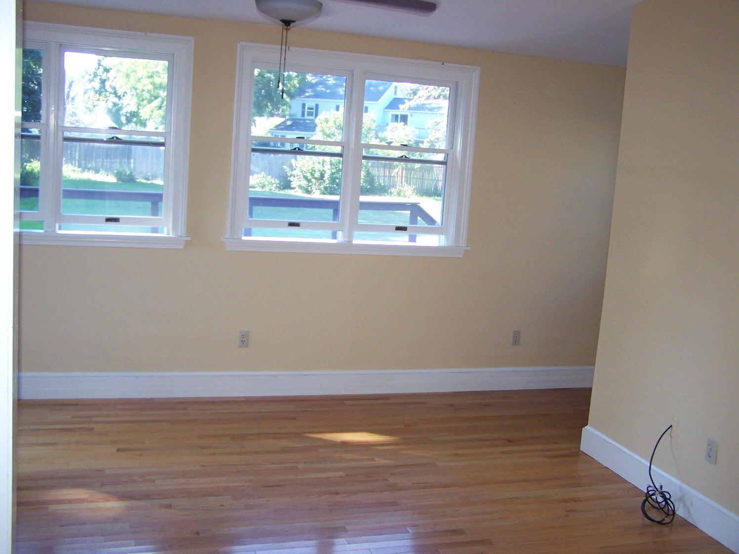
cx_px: 370
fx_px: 811
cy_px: 277
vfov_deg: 37.7
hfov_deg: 49.0
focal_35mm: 38
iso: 160
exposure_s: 1/60
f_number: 2.8
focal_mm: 6.3
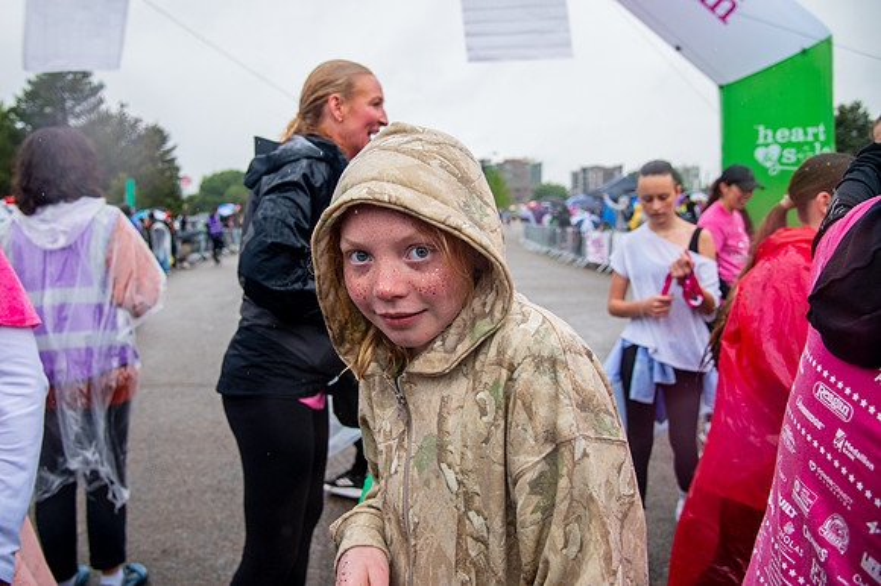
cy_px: 250
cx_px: 387
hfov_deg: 65.2
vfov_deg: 46.1
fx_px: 686
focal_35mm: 28
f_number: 4
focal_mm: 24
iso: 1600
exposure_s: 1/1600
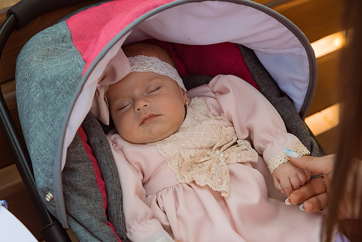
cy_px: 111
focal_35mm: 80
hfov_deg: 25.3
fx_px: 806
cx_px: 155
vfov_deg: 17.0
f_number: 4.5
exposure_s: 1/400
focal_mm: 70
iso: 320
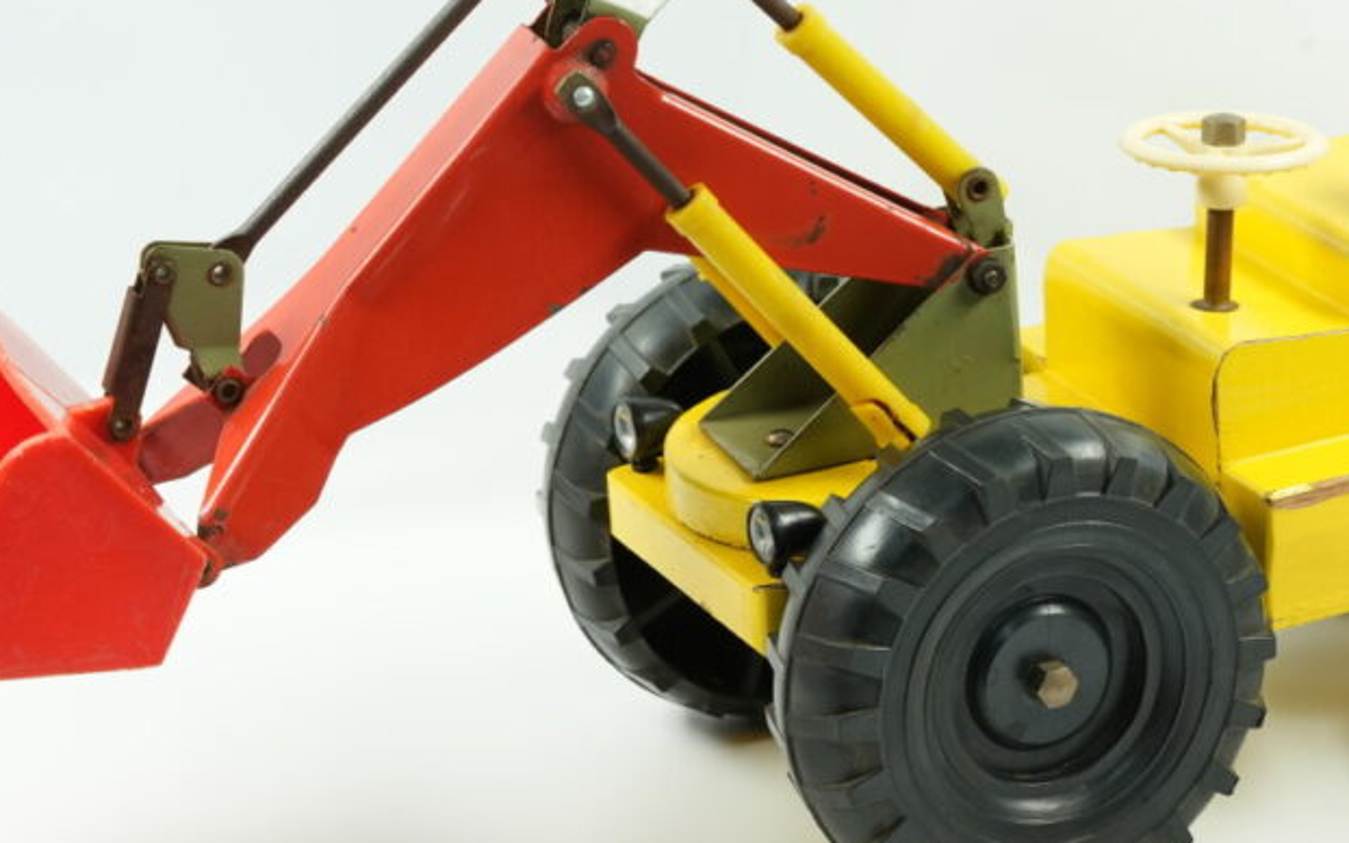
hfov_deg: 13.8
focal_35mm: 151
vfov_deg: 8.7
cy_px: 314
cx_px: 822
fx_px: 5552
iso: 2500
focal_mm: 90
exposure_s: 1/60
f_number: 11
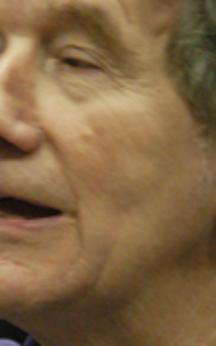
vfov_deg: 1.9
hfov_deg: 1.2
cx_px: -29
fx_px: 10595
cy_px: 412
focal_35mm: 1123
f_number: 2.8
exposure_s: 1/80
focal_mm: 185
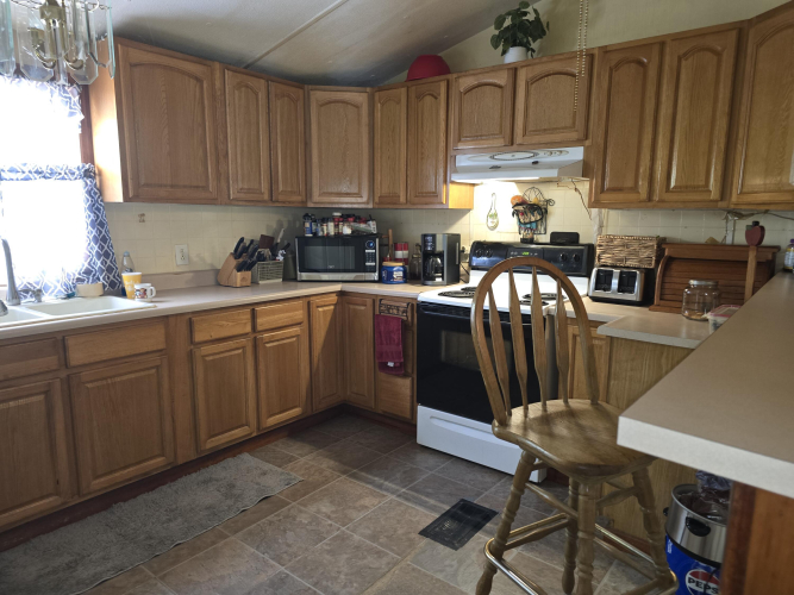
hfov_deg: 73.9
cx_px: 397
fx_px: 527
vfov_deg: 58.9
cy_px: 298
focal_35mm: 23
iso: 250
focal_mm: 6.3
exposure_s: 1/12
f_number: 1.7
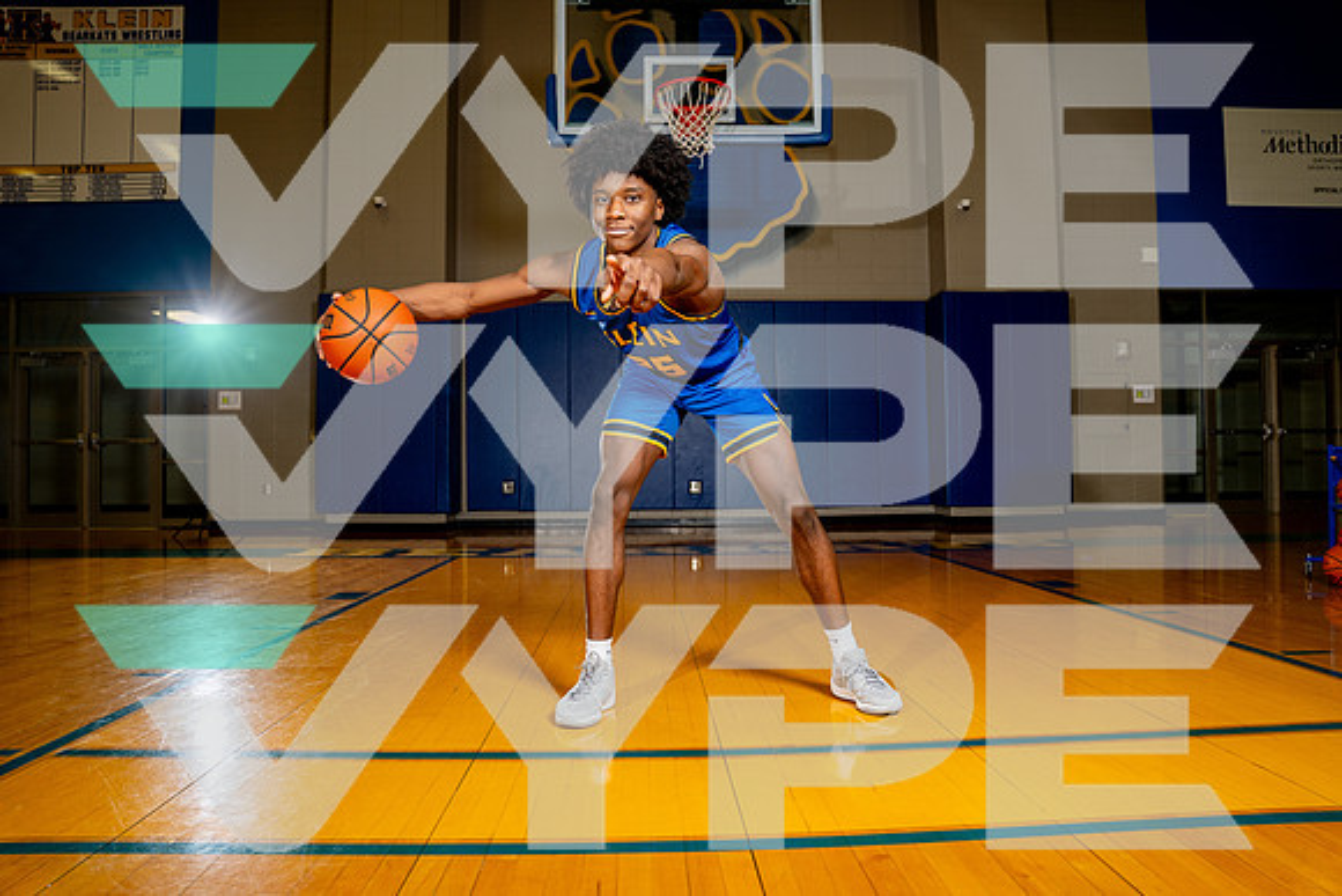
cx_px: 671
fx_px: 969
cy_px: 448
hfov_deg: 69.4
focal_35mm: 26
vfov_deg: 49.6
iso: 160
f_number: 4
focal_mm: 26
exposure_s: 1/250
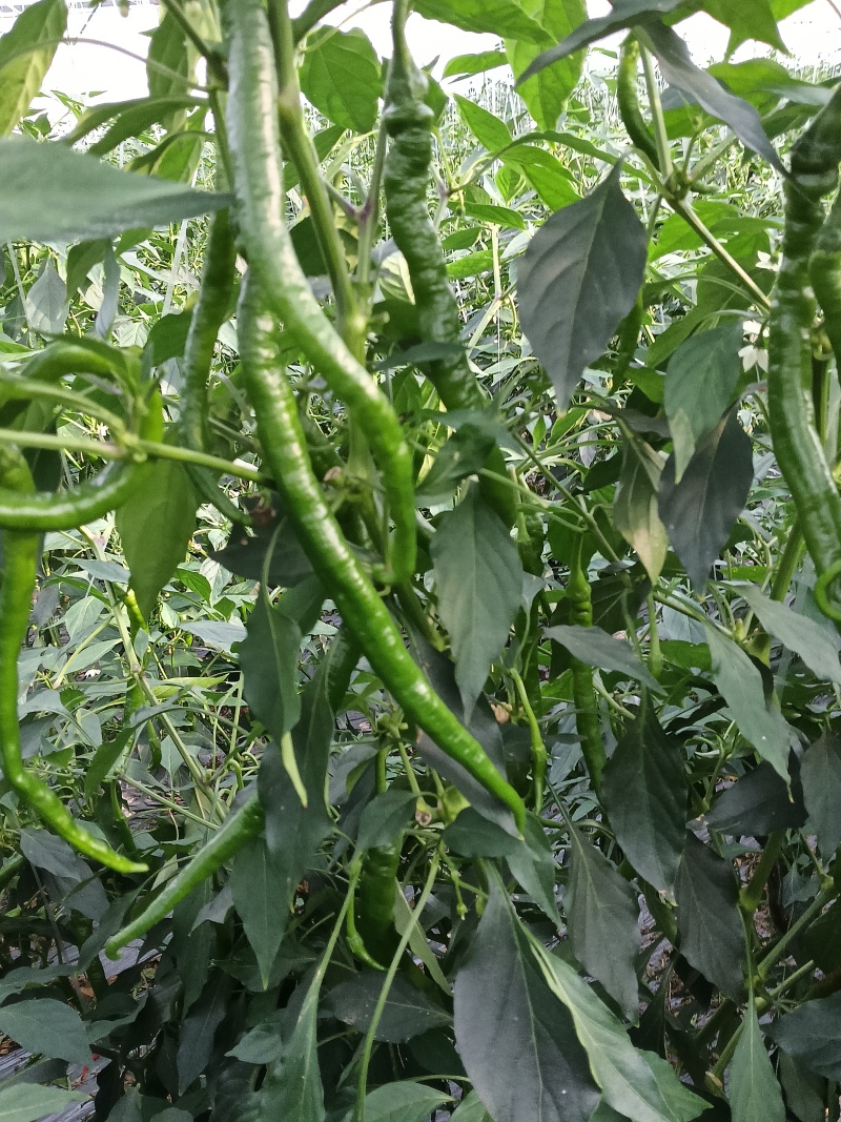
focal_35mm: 35
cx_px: 420
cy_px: 561
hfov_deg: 40.7
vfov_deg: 52.6
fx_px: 1134
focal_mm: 3.61
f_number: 1.8
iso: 160
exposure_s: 1/200
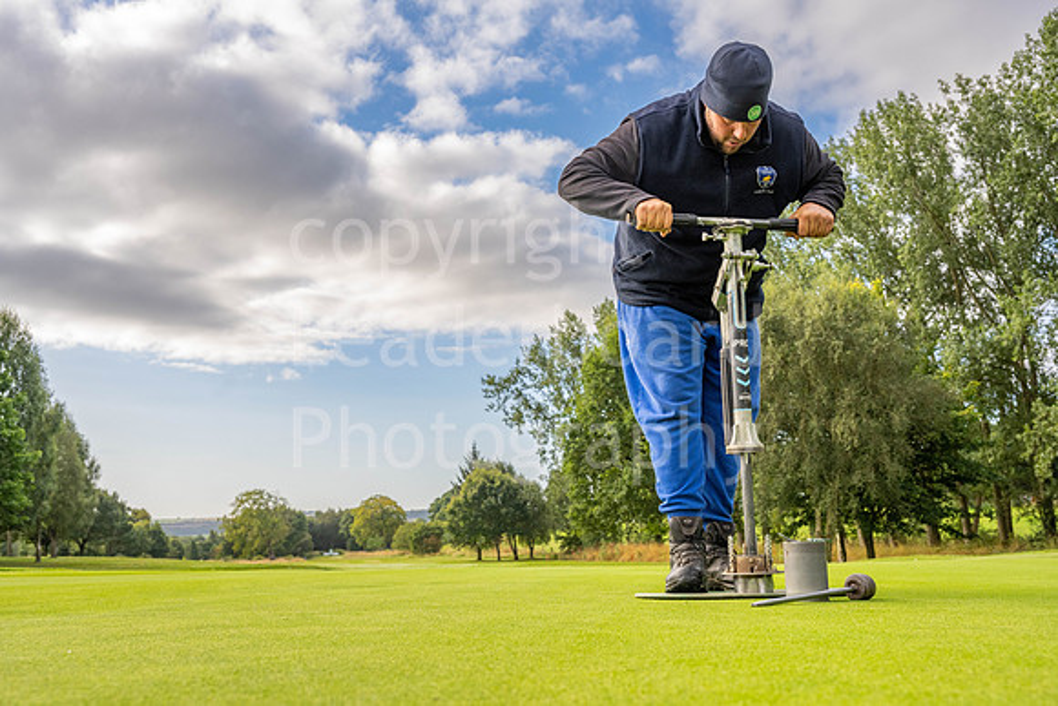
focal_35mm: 35
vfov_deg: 37.9
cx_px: 529
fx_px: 1029
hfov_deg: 54.4
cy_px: 353
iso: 400
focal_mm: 35
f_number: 5.6
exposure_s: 1/1250
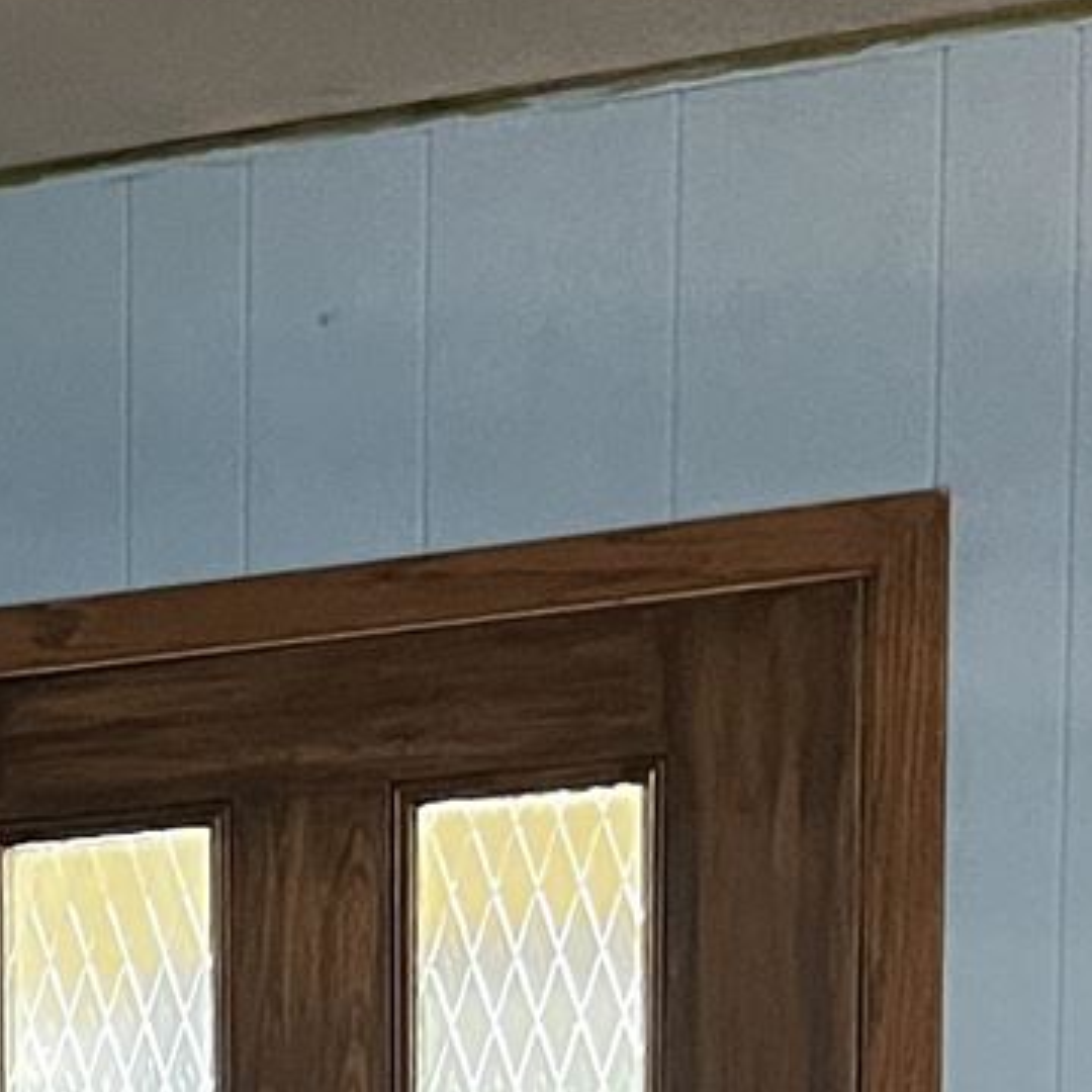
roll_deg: +2.5
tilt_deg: -7.4
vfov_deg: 11.0
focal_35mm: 147
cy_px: 2041
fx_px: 5246
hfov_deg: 10.4
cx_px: -1444
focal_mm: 5.1
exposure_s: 1/60
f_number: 1.6
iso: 500
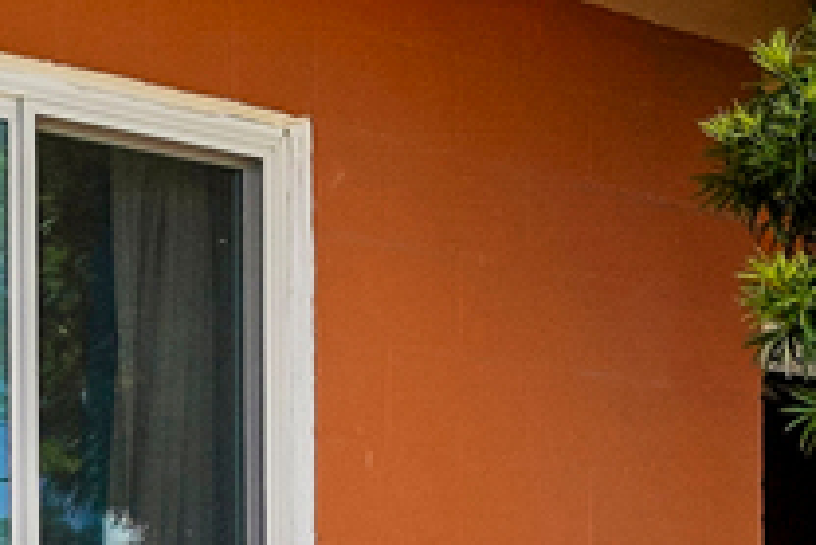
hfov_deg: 13.3
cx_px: 1279
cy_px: 714
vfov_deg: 9.4
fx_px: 3264
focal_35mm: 144
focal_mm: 18.5
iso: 100
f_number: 8
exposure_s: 1/250
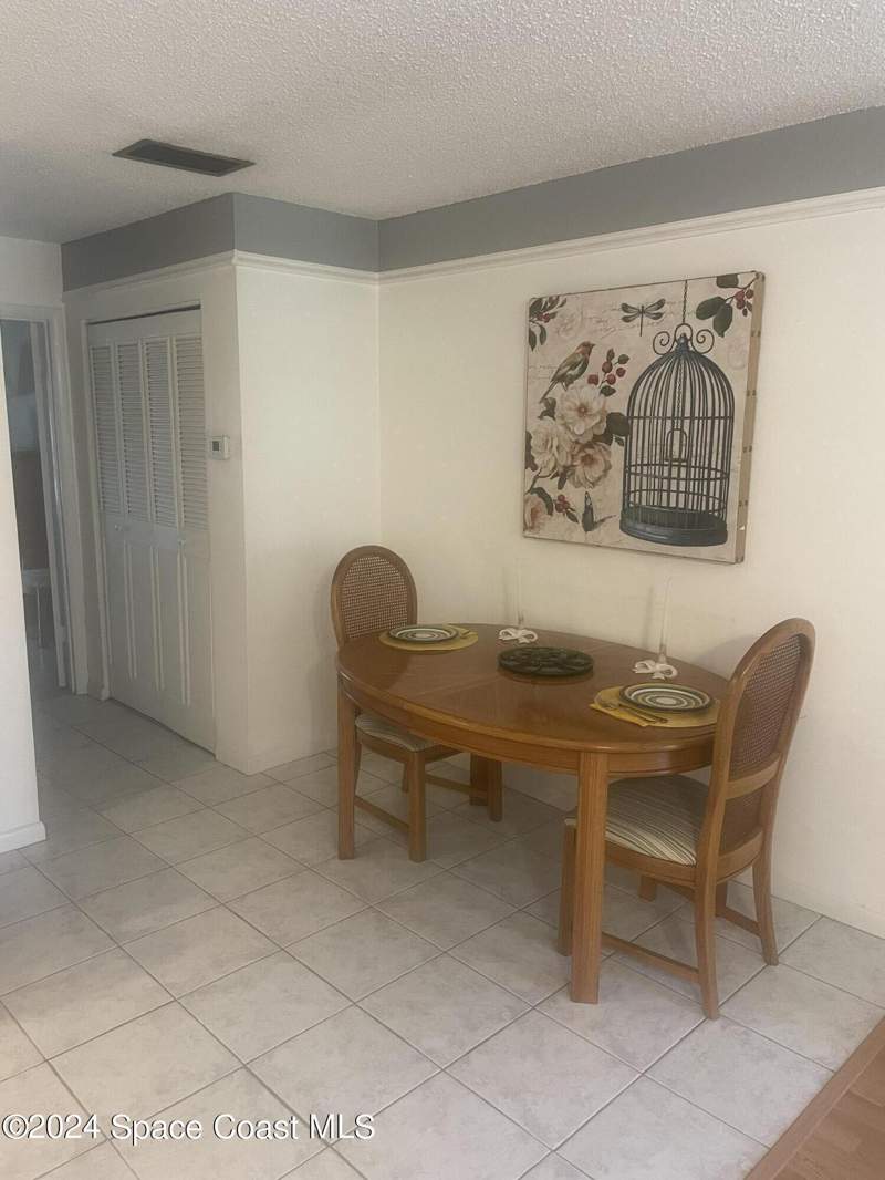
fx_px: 886
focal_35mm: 26
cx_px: 442
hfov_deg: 53.1
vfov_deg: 67.3
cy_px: 590
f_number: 1.6
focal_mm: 4.2
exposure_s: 1/60
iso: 320
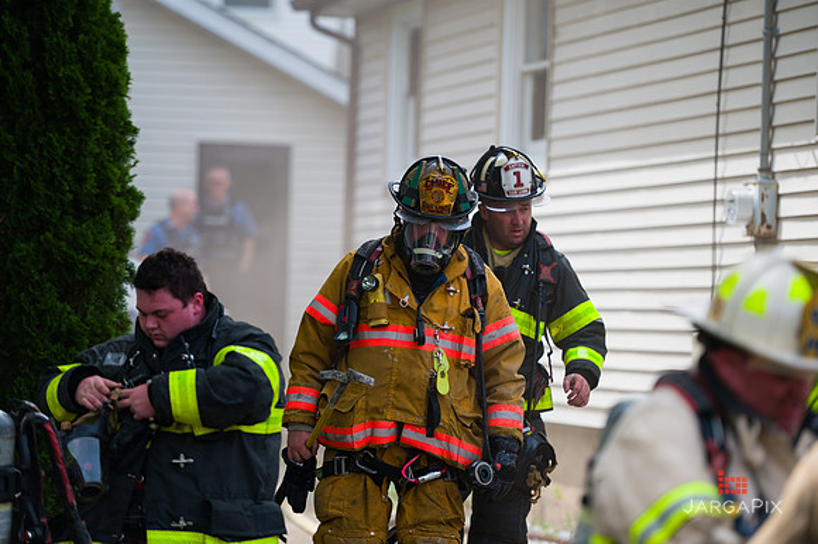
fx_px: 3974
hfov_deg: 11.8
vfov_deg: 7.8
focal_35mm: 175
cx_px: 409
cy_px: 272
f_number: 3.2
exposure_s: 1/1600
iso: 200
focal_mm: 175
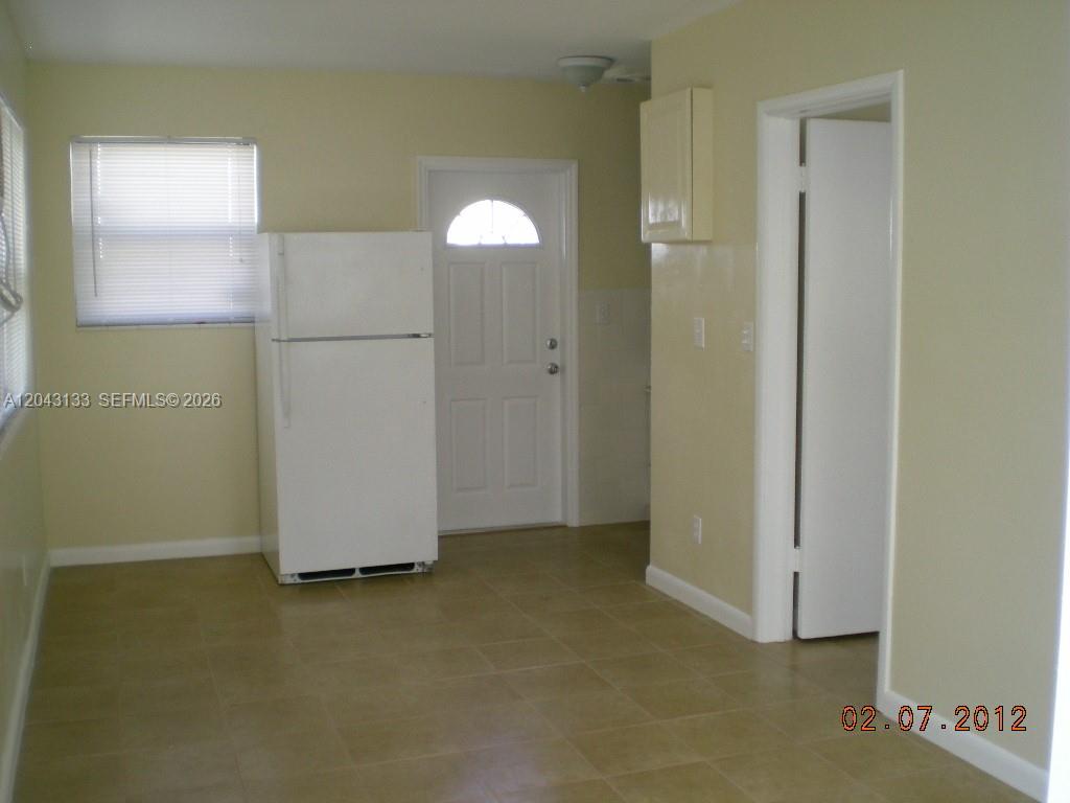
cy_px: 402
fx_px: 1175
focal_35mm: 38
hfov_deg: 49.0
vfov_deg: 37.7
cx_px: 535
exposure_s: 1/62.4
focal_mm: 6.3
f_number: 3.1
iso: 106
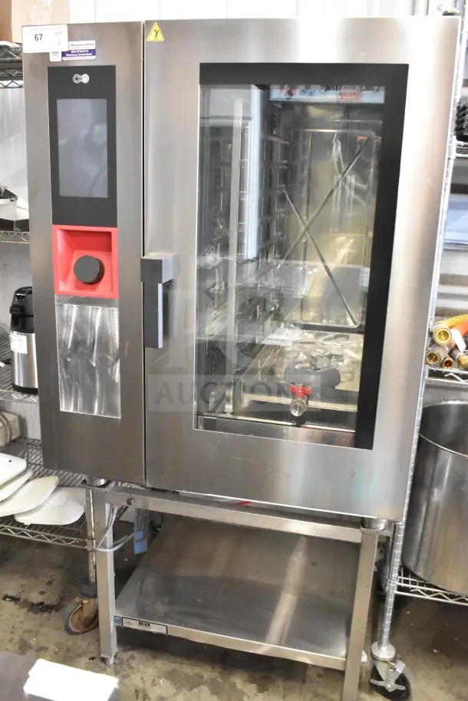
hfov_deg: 40.0
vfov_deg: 57.2
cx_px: 234
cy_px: 350
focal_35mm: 33
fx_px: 643
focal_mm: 22
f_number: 4
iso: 6400
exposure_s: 1/60
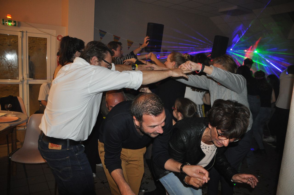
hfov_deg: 67.4
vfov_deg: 47.8
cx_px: 147
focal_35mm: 27
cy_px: 98
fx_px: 220
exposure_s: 1/60
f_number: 3.5
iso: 800
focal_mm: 18
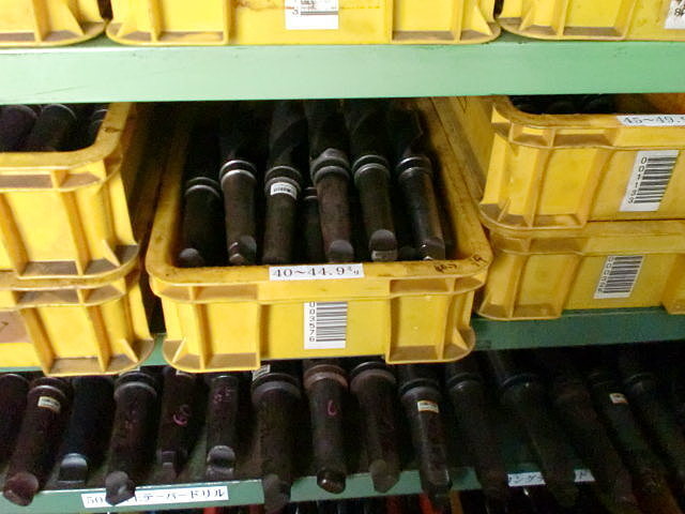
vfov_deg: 40.7
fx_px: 693
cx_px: 342
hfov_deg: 52.6
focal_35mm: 35
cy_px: 257
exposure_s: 1/60
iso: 1600
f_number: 3.1
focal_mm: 6.3
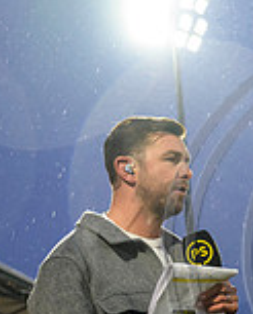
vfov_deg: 18.4
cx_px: 374
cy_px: 247
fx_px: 961
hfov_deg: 14.1
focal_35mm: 103
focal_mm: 29
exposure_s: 1/500
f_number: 2.8
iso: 3200
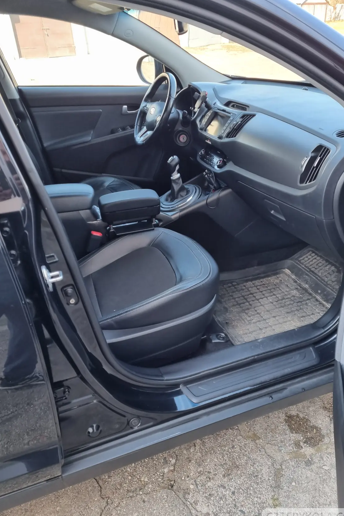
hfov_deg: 46.4
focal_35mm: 28
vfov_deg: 65.5
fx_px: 401
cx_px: 184
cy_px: 263
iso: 50
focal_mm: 5.4
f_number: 1.8
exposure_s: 1/100
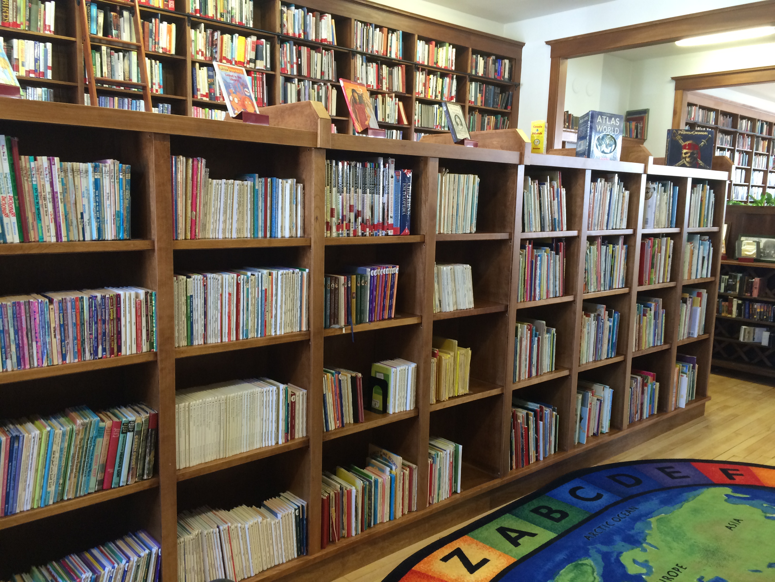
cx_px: 388
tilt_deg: -7.7
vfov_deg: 48.2
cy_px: 291
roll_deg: -0.9
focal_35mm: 29
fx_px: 649
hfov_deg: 61.7
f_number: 2.2
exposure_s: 1/30
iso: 80
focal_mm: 4.15
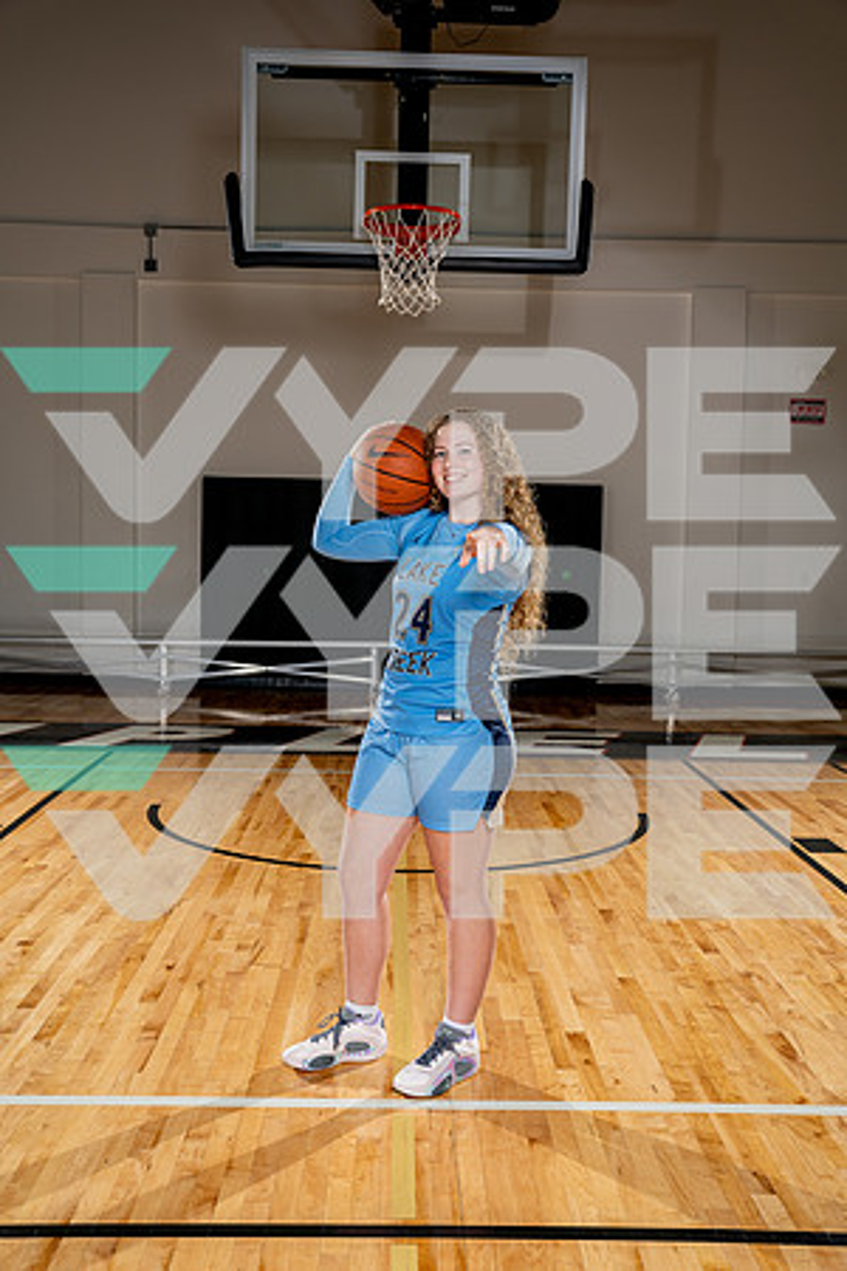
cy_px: 636
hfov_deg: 36.9
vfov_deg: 53.1
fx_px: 1270
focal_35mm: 36
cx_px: 424
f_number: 5.6
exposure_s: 1/250
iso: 200
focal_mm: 36
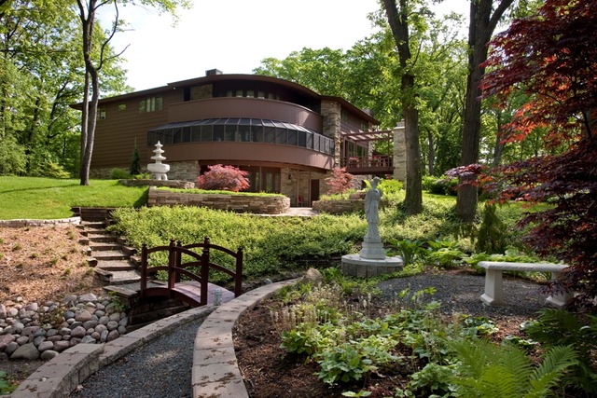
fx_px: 398
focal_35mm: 24
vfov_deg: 53.2
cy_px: 199
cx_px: 298
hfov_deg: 73.7
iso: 200
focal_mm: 24
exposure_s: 1/125
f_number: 9.5
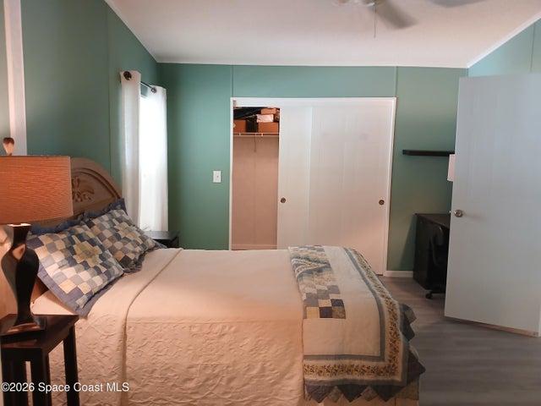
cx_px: 270
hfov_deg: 67.3
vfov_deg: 53.1
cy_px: 203
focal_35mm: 26
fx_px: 406
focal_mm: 3.98
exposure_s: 1/24
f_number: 1.8
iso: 320
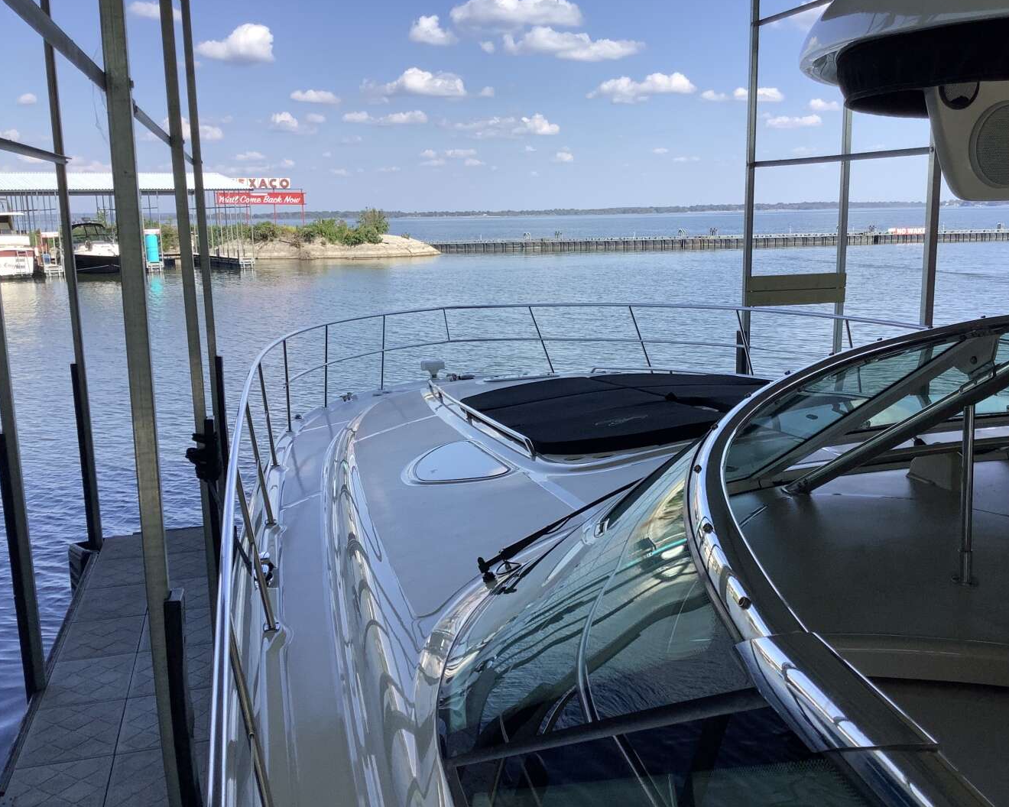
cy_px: 401
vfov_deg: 44.5
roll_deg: +1.2
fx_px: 985
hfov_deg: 54.2
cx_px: 543
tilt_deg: -9.9
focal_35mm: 33
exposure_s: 1/876
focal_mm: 3.3
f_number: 2.4
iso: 25
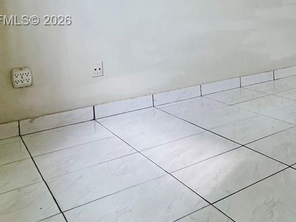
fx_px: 351
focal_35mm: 41
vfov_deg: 33.3
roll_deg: +2.0
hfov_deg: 37.3
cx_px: 336
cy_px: 21
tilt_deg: -2.9
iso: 125
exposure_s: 1/120
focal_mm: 2.22
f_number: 2.2
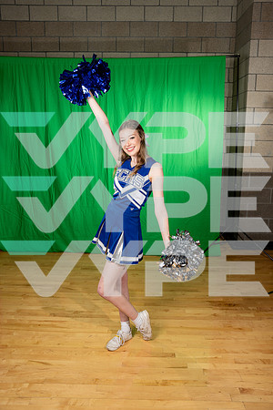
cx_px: 136
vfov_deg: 60.3
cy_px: 205
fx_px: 353
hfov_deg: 42.3
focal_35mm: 31
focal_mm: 31
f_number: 5
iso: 160
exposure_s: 1/250
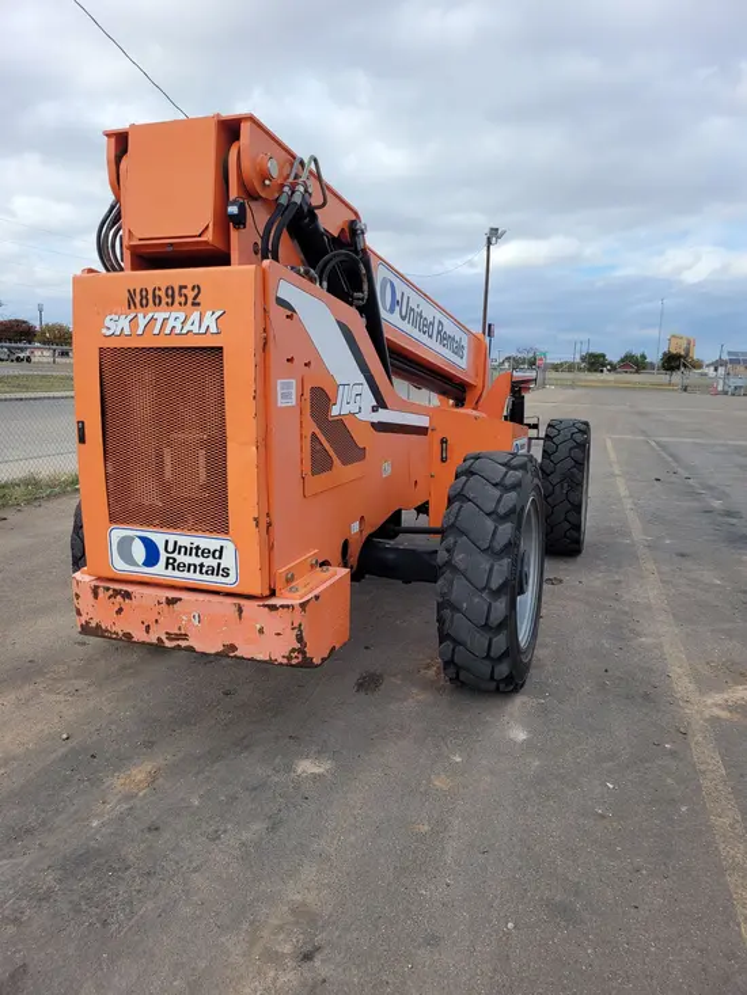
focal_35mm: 26
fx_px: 748
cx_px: 374
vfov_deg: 67.3
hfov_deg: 53.1
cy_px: 498
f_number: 1.8
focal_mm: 5.4
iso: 40
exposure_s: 1/1529
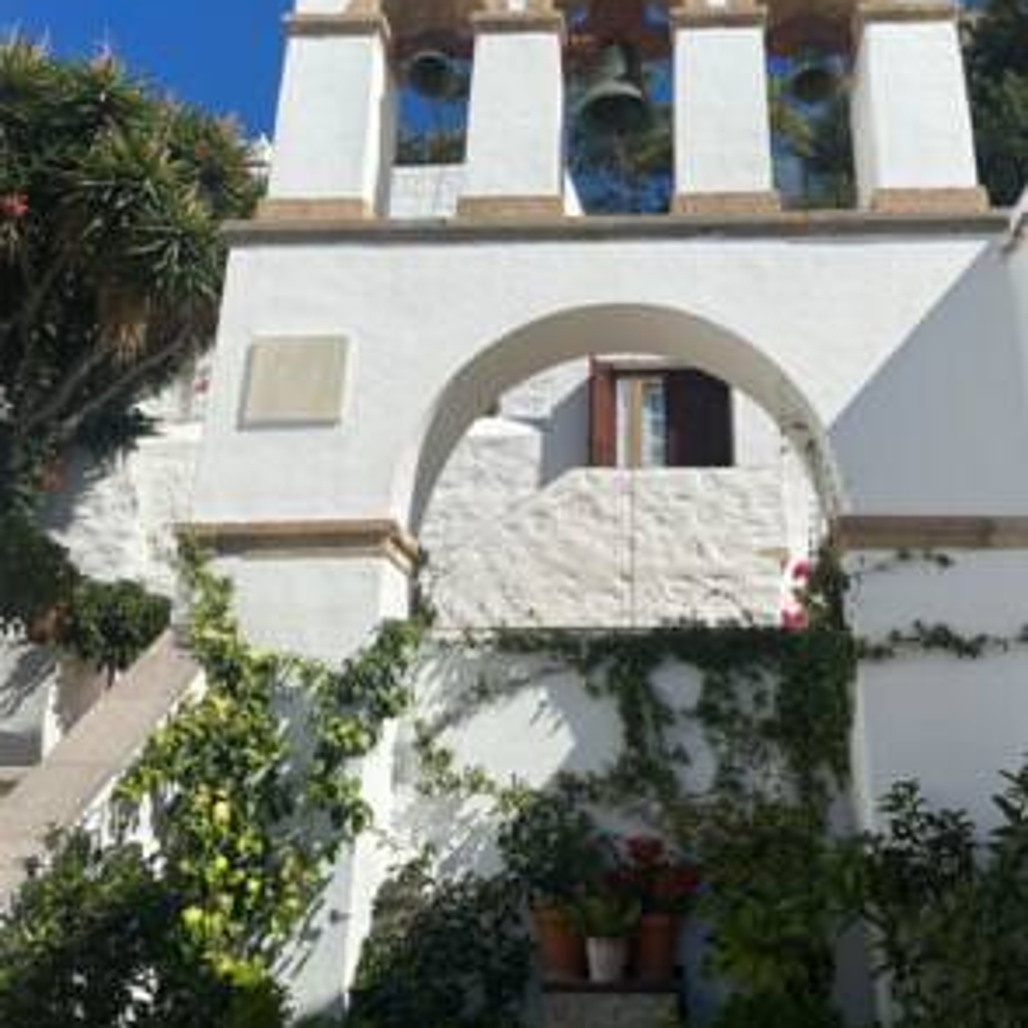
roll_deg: -0.6
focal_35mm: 36
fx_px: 1210
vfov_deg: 44.4
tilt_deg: +26.0
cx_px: 626
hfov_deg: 45.8
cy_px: 247
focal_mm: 6.86
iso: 80
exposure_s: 1/8929
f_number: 1.78
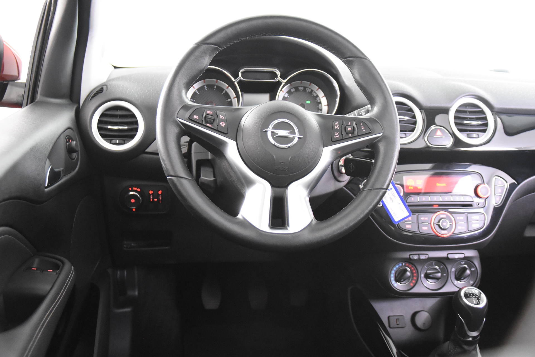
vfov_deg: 34.2
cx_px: 268
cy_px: 178
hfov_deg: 49.6
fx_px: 580
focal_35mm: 39
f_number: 3.2
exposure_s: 1/40
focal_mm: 26
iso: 5600
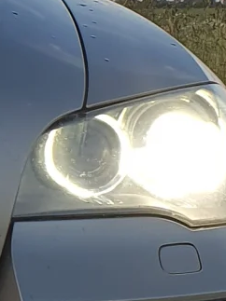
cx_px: -360
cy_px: 9
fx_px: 1794
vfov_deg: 9.6
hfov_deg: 6.7
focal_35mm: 206
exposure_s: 1/116
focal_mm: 4.32
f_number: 2.4
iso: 50
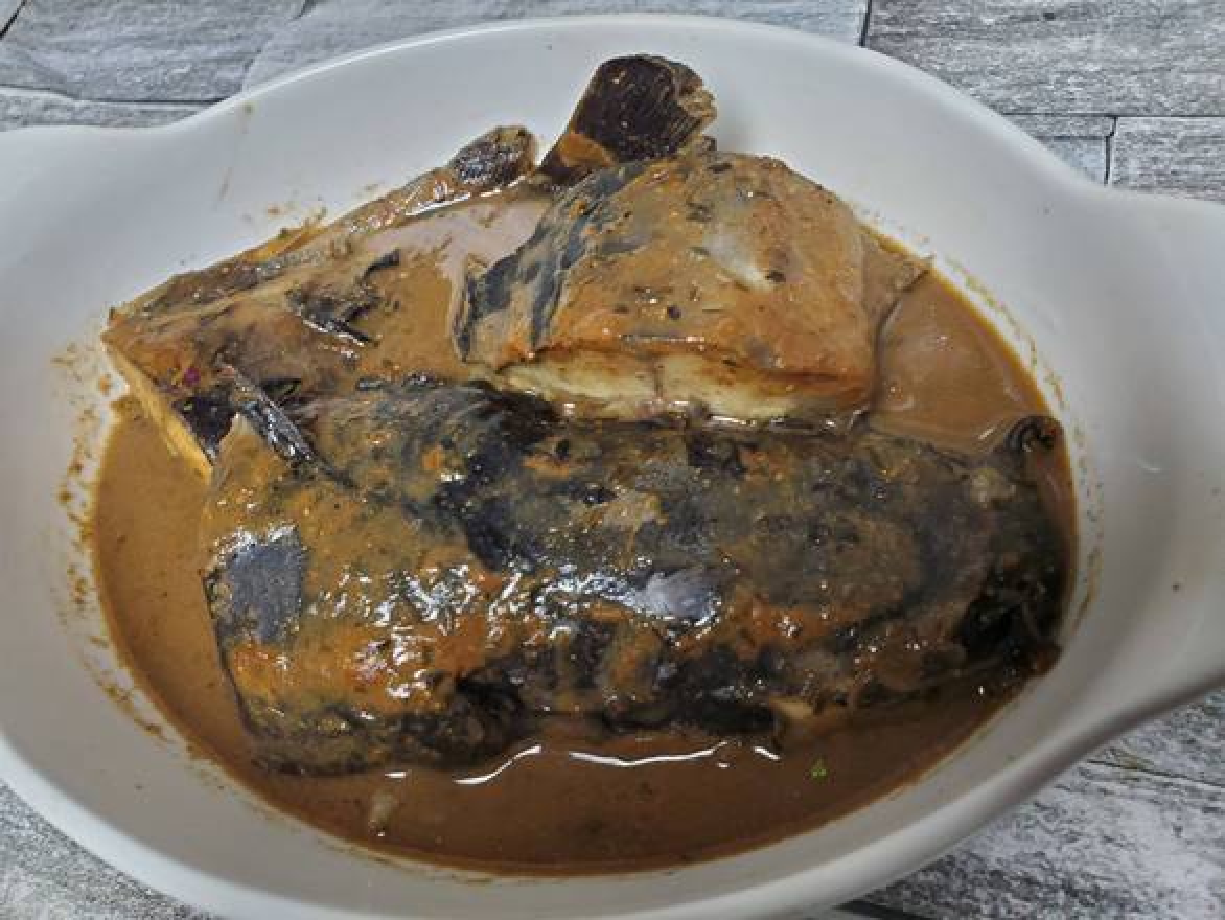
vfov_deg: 53.1
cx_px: 612
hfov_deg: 67.3
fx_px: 920
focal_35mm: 26
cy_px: 460
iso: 250
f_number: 2.4
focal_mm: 4.3
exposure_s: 1/40
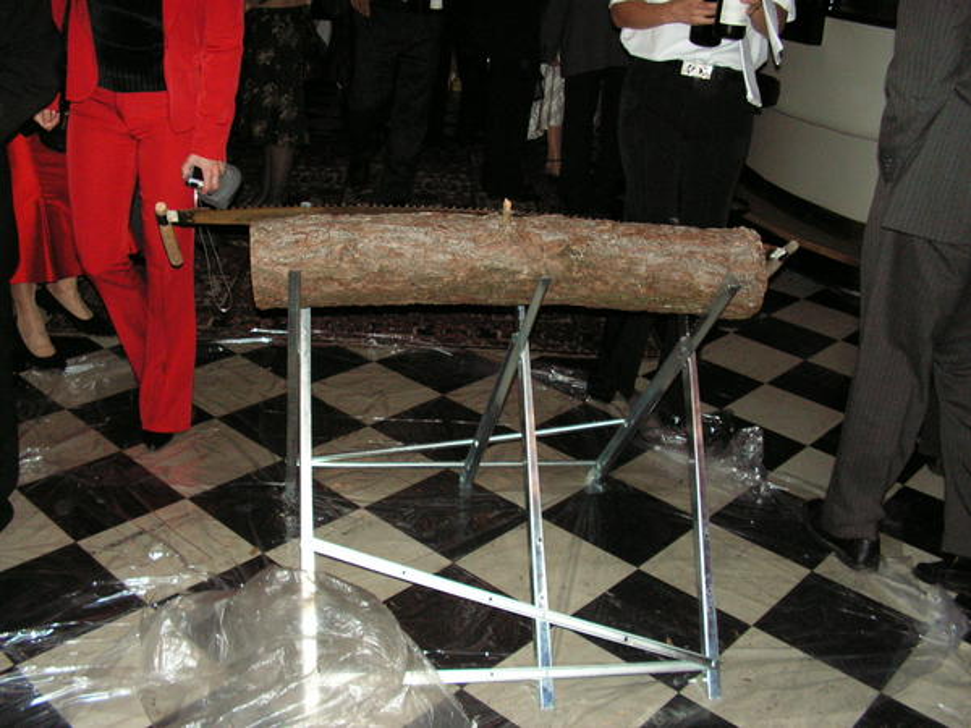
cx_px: 486
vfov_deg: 39.7
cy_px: 364
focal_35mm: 36
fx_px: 1010
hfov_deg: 51.4
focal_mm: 6
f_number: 3.2
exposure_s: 1/40
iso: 160
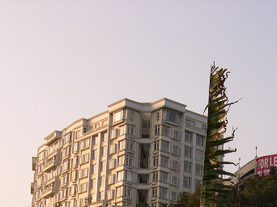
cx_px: 132
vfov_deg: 16.0
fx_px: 712
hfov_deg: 22.0
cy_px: 242
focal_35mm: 89
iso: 100
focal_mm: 8
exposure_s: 1/604
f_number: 2.8
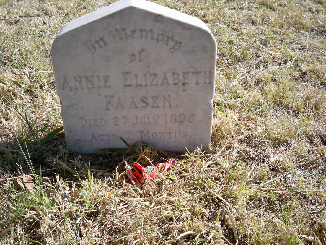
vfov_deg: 38.7
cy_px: 116
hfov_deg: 50.1
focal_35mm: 37
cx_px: 158
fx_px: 349
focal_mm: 6.3
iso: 100
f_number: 4.7
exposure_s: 1/500
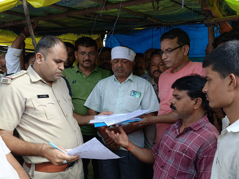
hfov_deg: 59.9
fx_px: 207
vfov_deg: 46.7
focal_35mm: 30
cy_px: 100
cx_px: 108
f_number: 1.7
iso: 100
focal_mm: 4.7
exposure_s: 1/158
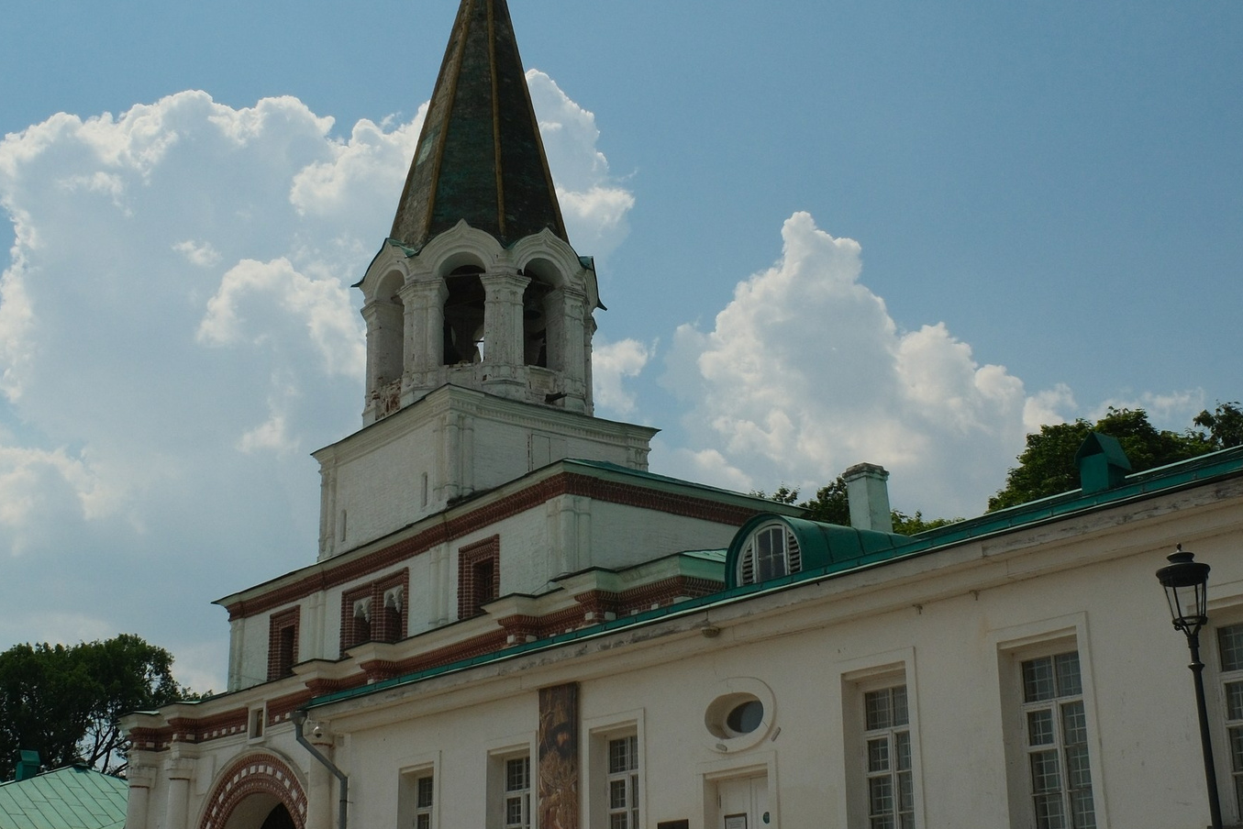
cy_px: 379
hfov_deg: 38.8
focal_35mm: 51
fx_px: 1761
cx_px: 567
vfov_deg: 26.5
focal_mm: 18
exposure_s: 1/2500
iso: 640
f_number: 10
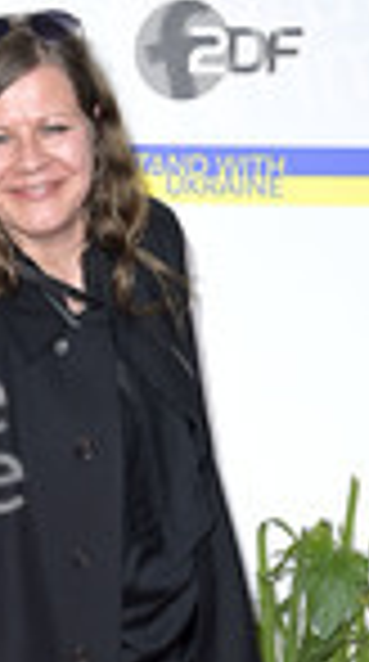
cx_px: -76
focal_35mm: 177
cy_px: 712
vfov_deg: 12.0
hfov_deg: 6.8
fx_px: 3098
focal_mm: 62
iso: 640
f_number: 5.6
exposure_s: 1/250
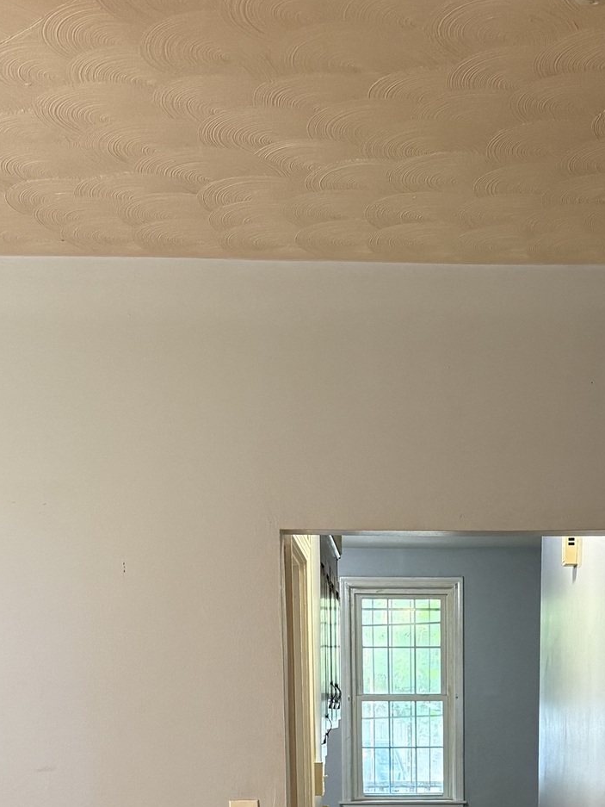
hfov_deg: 24.5
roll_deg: -1.1
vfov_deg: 29.3
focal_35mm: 59
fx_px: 1375
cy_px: 900
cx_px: 458
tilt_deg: -6.0
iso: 320
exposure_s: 1/60
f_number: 1.78
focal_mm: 6.76
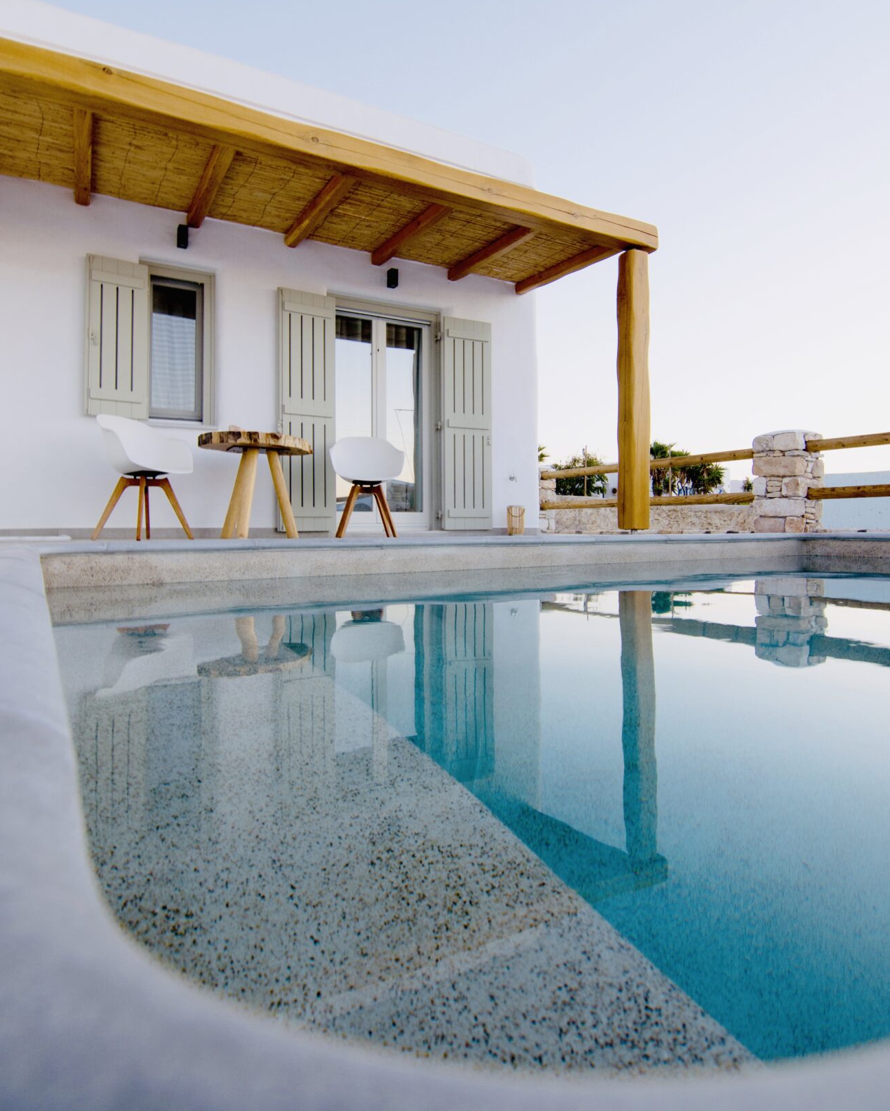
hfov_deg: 69.2
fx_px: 645
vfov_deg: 81.2
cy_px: 488
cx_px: 454
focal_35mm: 20
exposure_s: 1/15
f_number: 7.1
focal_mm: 11
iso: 220
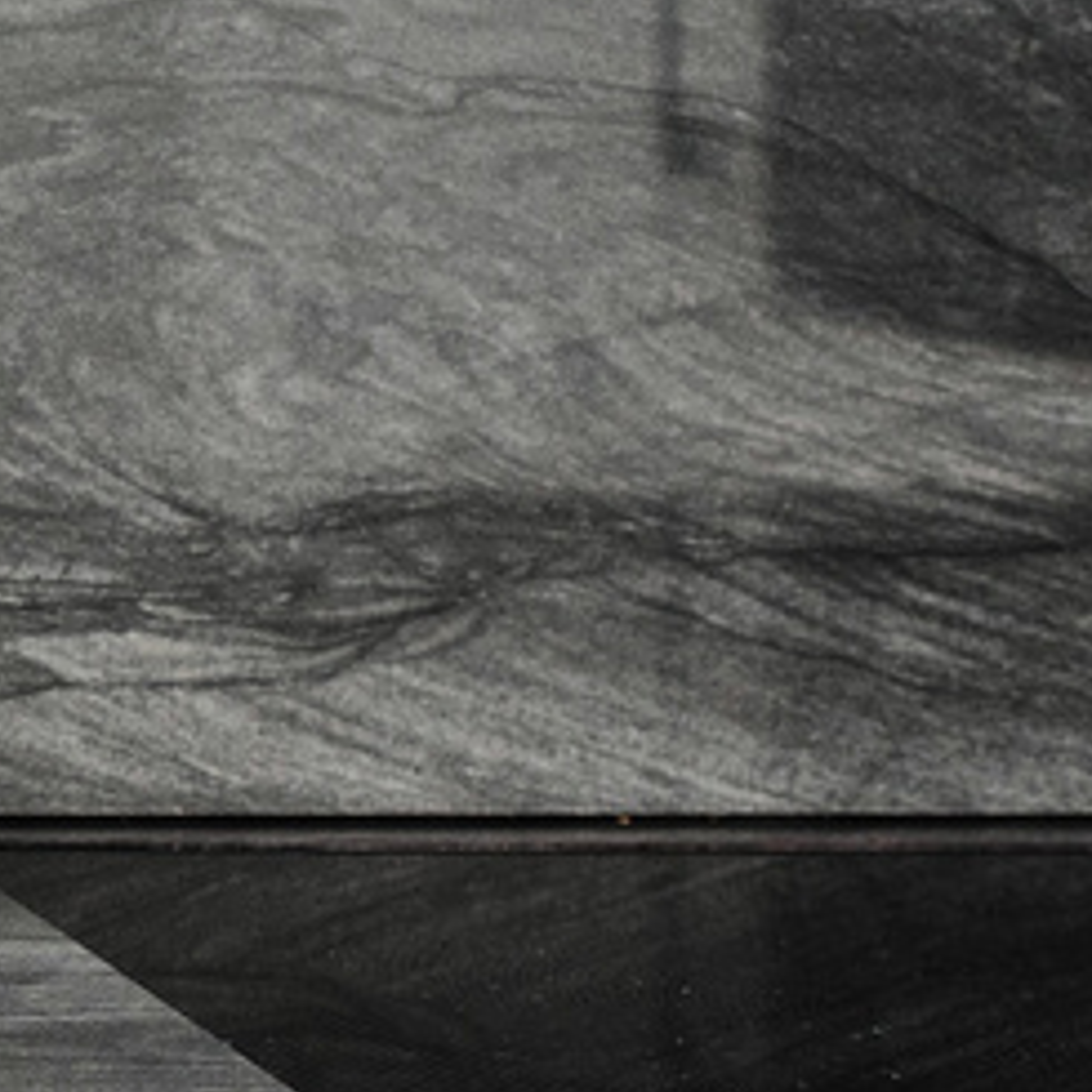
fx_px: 3569
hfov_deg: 13.8
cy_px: 259
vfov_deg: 17.3
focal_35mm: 100
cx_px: -1319
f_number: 4
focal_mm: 16
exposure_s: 1/2.5
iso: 250
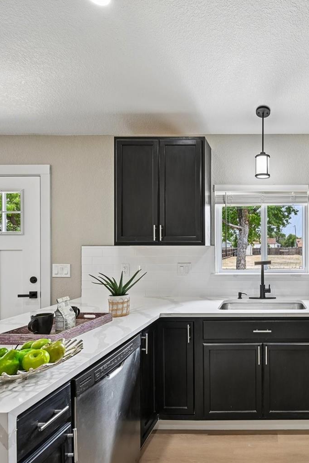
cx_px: 261
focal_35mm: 22
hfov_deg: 52.3
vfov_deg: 78.5
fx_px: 283
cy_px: 241
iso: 280
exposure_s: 1/15
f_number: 10
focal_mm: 14
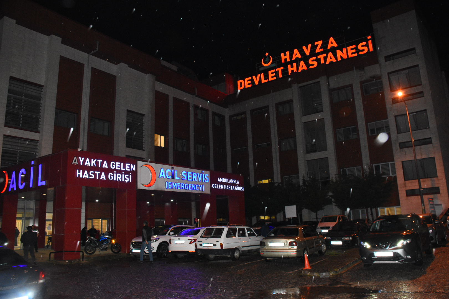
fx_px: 337
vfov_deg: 47.9
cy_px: 150
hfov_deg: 67.4
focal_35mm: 27
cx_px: 224
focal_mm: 18
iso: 3200
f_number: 7.1
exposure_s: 1/60
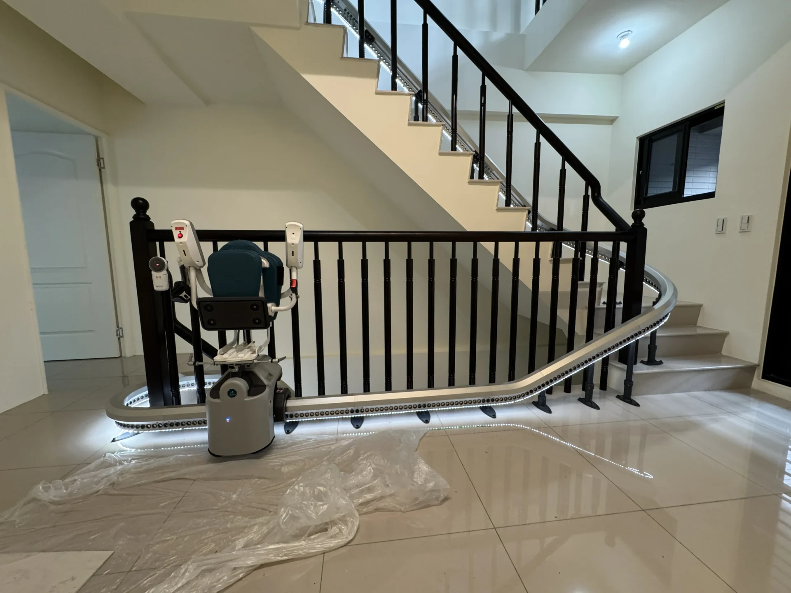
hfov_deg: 102.1
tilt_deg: -6.9
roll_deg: +0.1
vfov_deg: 85.7
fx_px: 320
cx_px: 396
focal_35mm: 14
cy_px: 296
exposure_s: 1/60
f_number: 2.2
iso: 320
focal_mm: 2.22
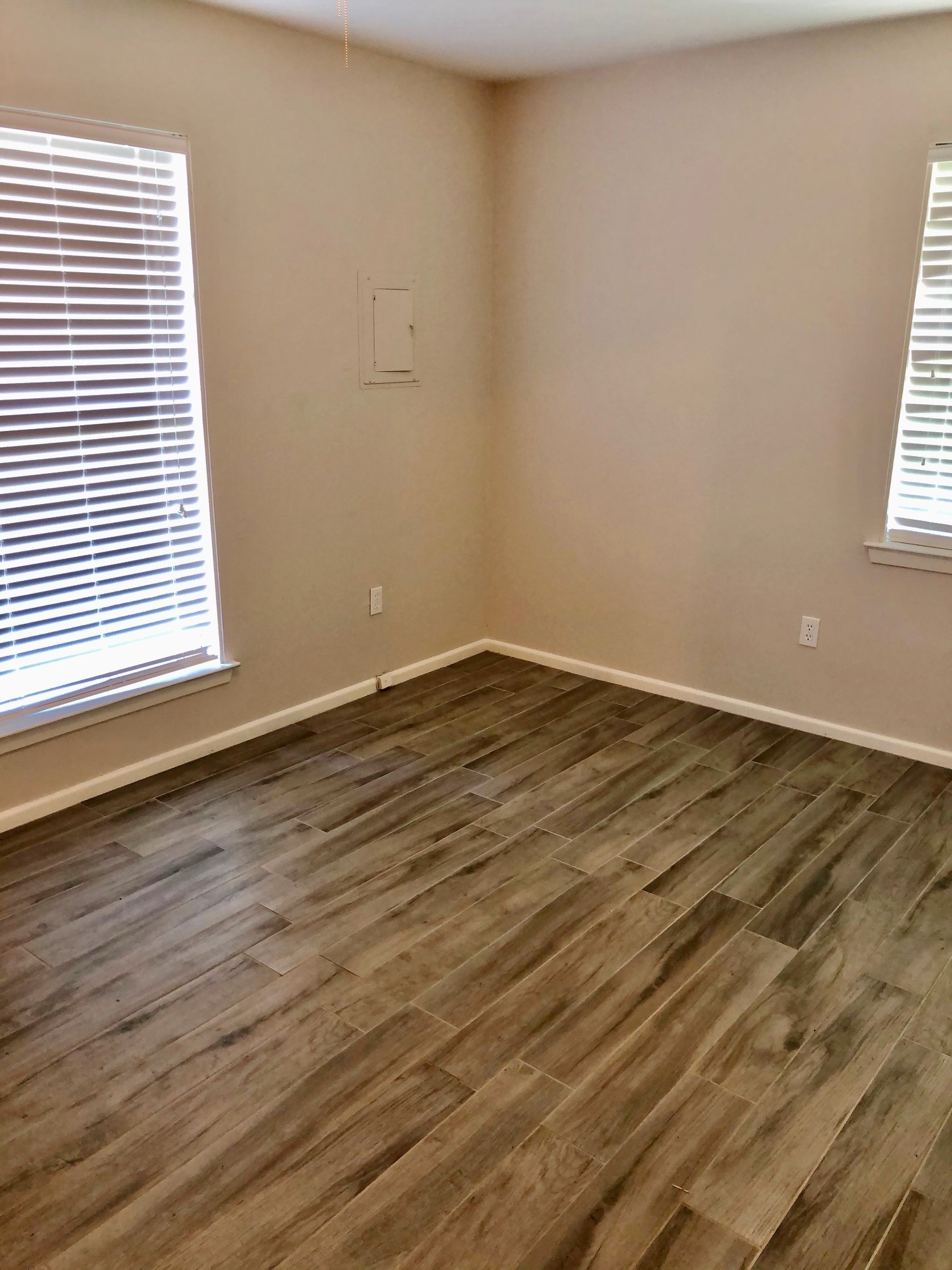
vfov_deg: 63.4
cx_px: 476
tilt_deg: -16.5
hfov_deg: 49.7
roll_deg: -0.6
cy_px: 635
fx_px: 1027
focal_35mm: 28
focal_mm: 4
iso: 80
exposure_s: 1/13
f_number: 1.8
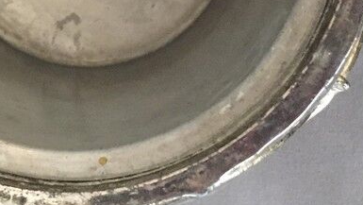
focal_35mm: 82
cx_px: 18
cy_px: -87
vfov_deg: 14.0
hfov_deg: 24.9
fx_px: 790
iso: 320
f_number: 2.2
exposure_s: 1/17
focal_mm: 4.15
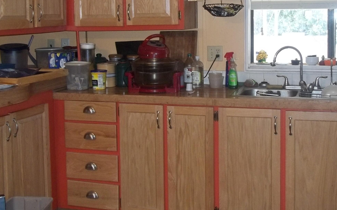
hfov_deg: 38.7
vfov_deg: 24.8
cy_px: 71
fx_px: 478
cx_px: 199
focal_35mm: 52
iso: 160
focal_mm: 5.7
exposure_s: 1/30
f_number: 2.9
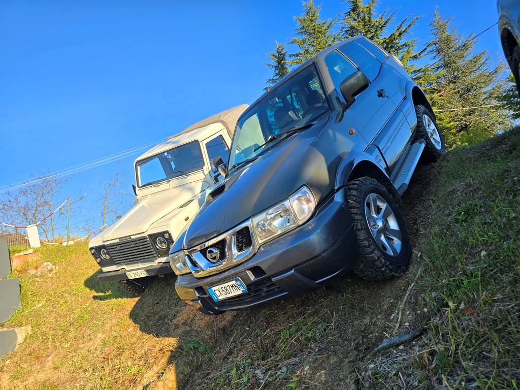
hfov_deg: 73.9
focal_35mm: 23
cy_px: 195
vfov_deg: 58.9
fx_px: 346
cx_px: 260
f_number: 1.7
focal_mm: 6.3
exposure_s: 1/492
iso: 12
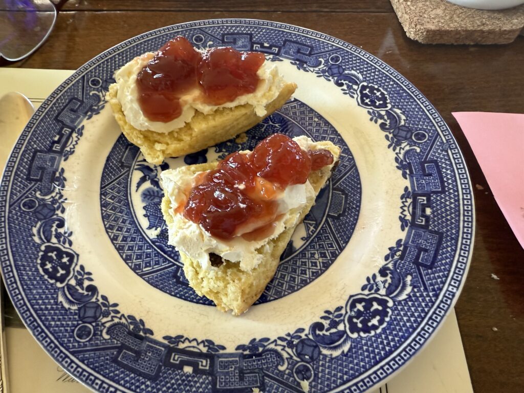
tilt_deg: -58.9
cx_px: 262
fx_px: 363
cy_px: 196
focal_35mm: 24
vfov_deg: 56.8
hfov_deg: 71.6
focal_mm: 2.22
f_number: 2.2
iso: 200
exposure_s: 1/60
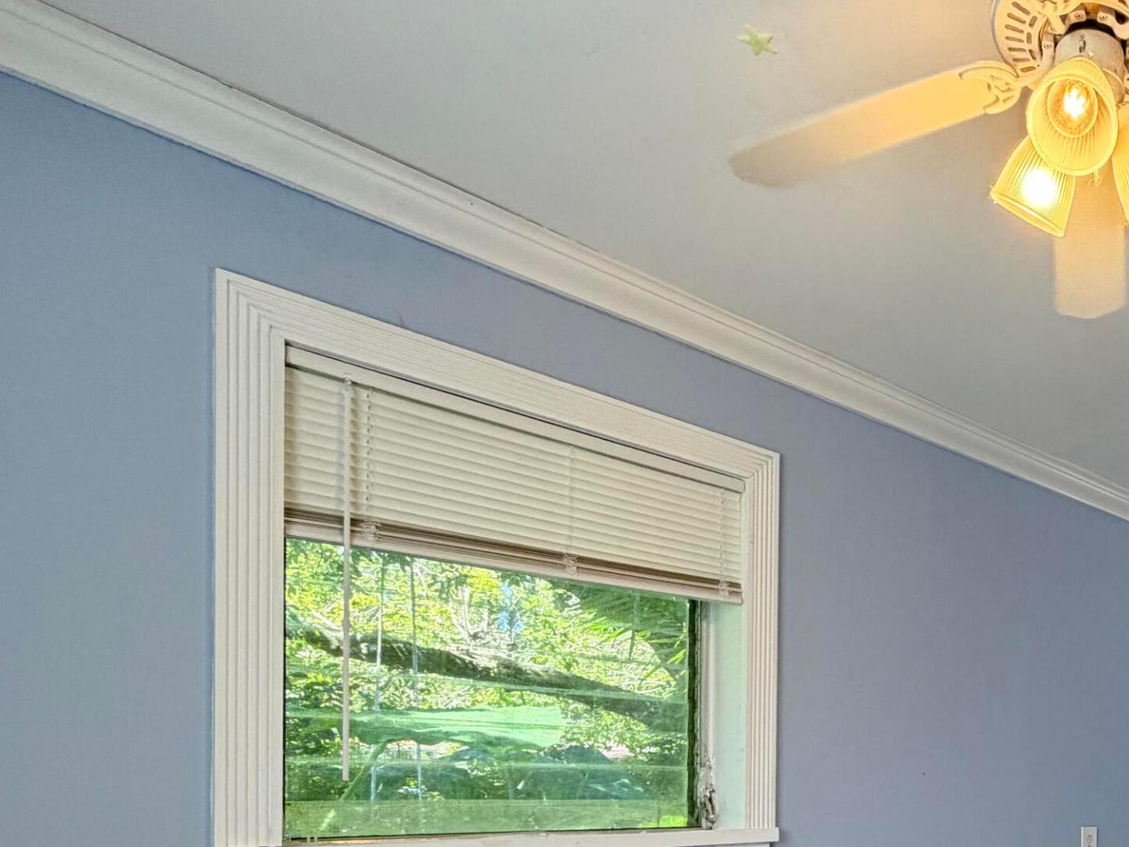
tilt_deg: +0.6
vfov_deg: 43.4
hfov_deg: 49.7
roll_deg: -0.1
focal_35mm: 29
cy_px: 789
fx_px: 946
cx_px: 1139
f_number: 2.2
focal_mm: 2.22
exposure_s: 1/120
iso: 125
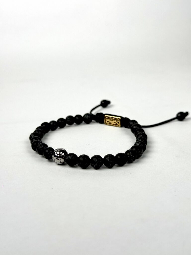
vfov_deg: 39.7
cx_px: 96
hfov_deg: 30.3
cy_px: 128
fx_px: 353
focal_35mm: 48
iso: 64
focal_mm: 6.76
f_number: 1.78
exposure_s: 1/7092
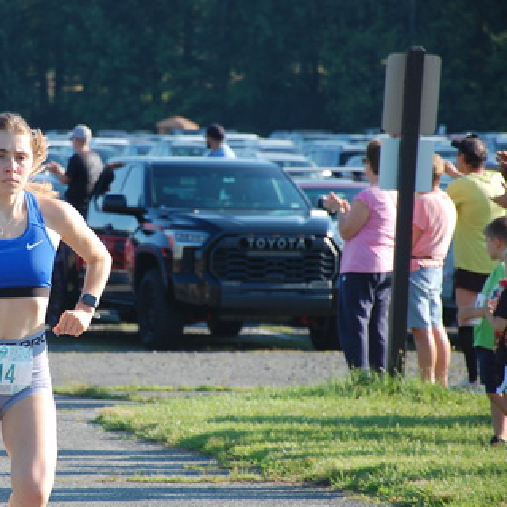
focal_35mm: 255
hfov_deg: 6.9
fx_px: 4225
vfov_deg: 6.9
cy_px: 259
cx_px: 79
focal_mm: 116
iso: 400
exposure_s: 1/500
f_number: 5.6
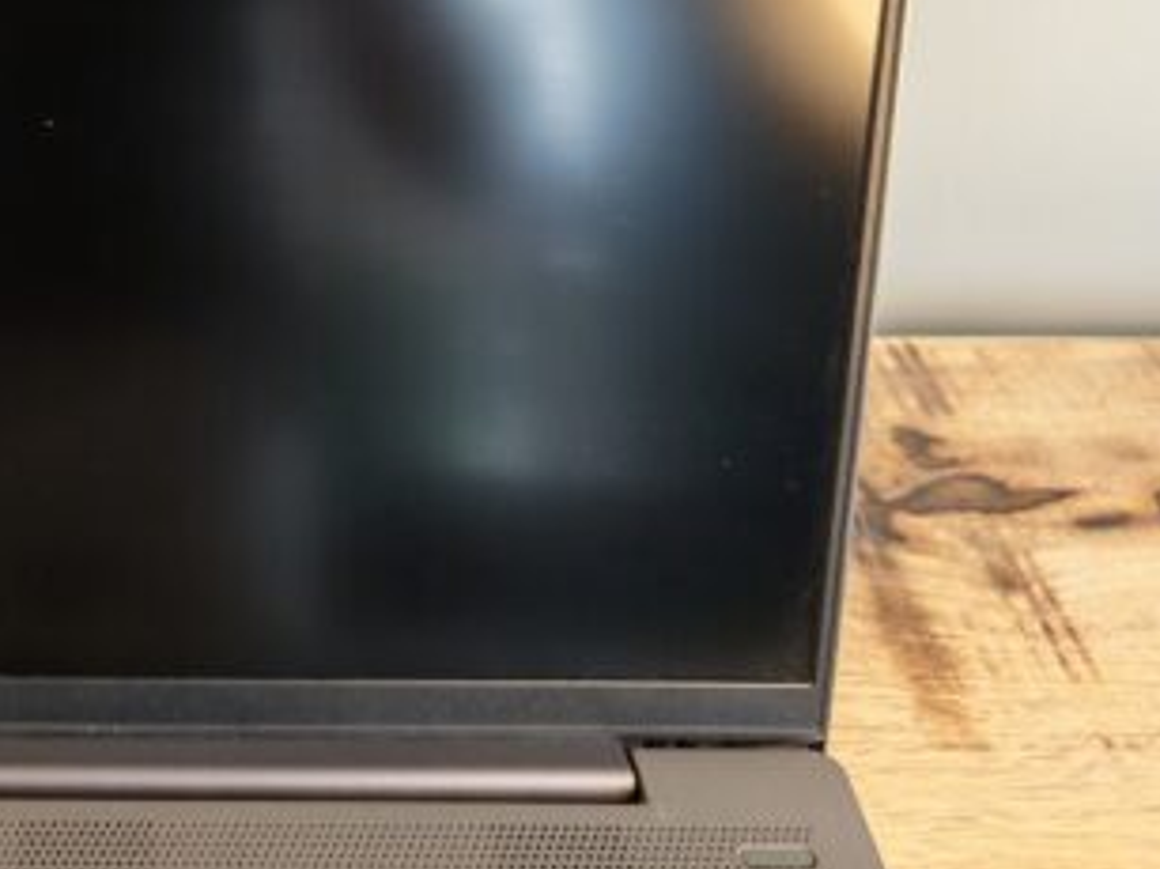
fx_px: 1507
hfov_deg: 38.5
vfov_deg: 31.0
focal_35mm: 45
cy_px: 117
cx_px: 68
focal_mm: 6.55
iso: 100
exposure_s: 1/50
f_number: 1.6
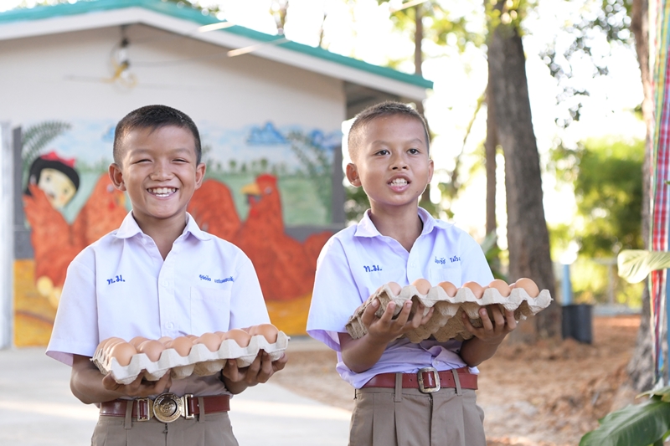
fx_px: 1284
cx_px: 335
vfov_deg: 19.7
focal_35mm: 69
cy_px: 223
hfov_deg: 29.2
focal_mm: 58
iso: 2500
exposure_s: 1/800
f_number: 4
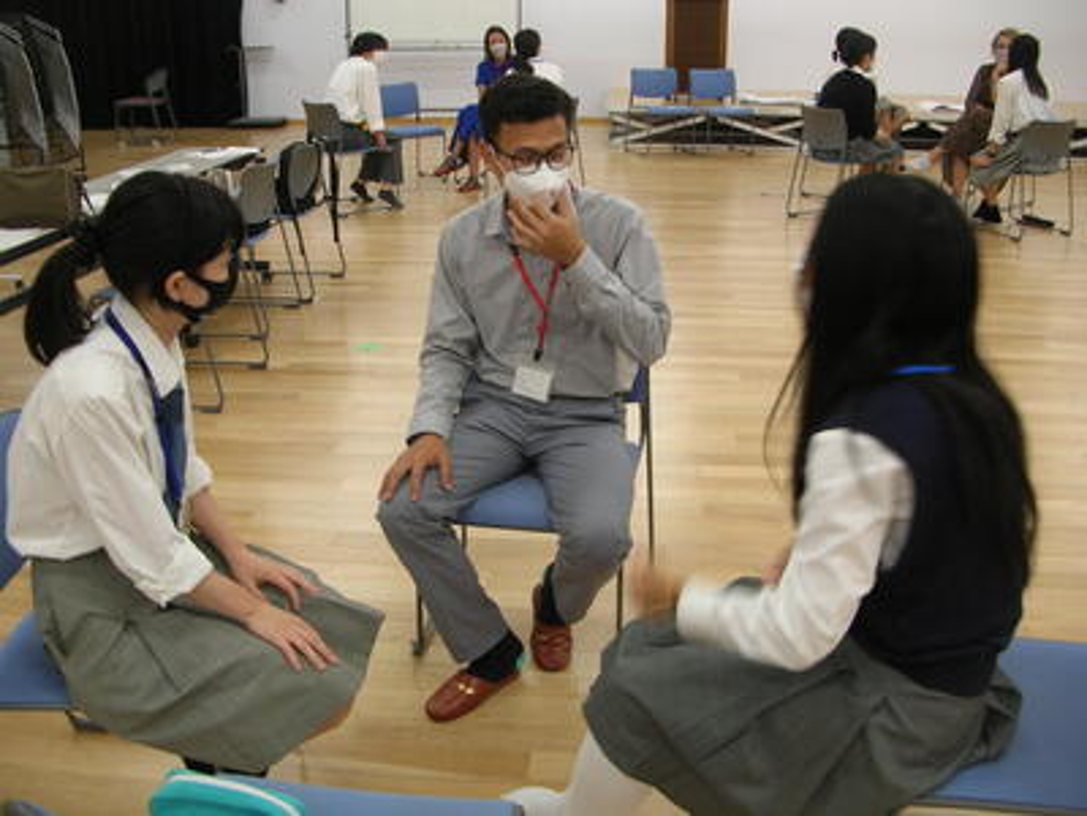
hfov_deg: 52.6
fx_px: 1099
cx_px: 544
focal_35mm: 35
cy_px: 408
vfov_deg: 40.7
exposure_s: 1/18.7
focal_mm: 5.8
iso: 50
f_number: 2.8
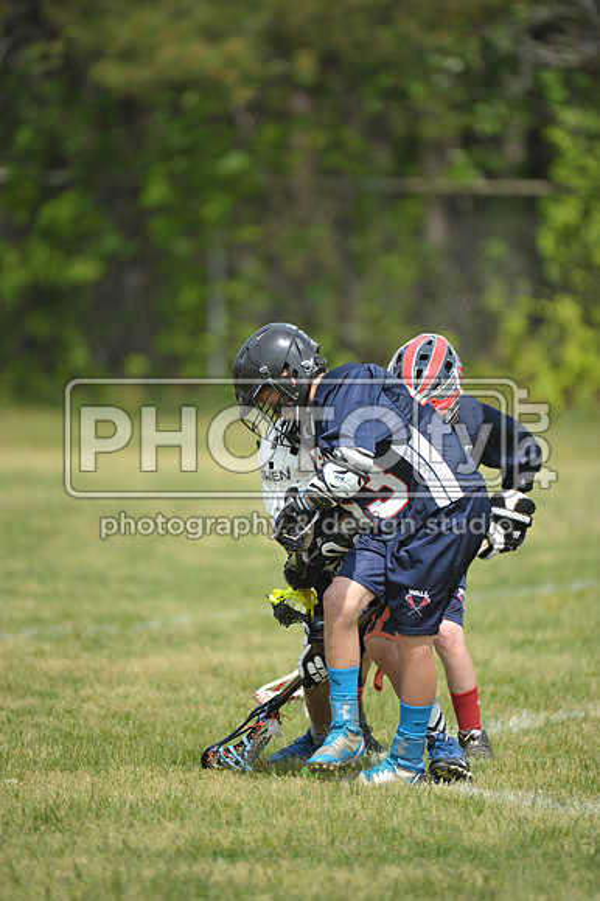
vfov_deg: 5.2
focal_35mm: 400
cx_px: 300
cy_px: 450
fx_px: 10011
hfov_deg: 3.4
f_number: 4
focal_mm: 400
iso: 640
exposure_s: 1/3200
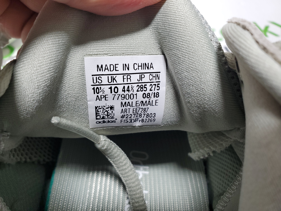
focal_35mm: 26
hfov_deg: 67.3
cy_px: 106
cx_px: 140
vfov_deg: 53.1
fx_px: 211
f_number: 2.4
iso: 64
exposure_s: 1/100
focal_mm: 4.3
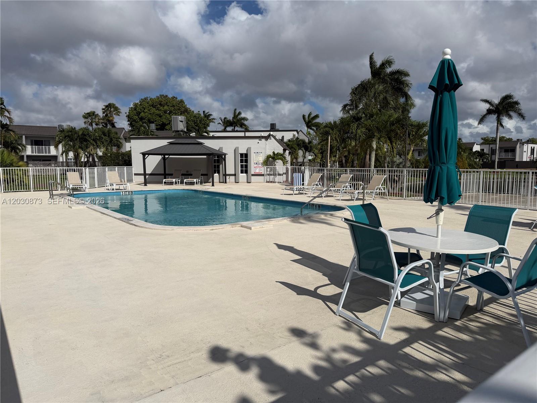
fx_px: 372
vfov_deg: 56.8
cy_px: 202
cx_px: 268
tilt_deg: -4.6
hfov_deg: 71.6
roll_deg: +1.1
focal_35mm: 24
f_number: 1.78
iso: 100
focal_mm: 6.76
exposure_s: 1/17544
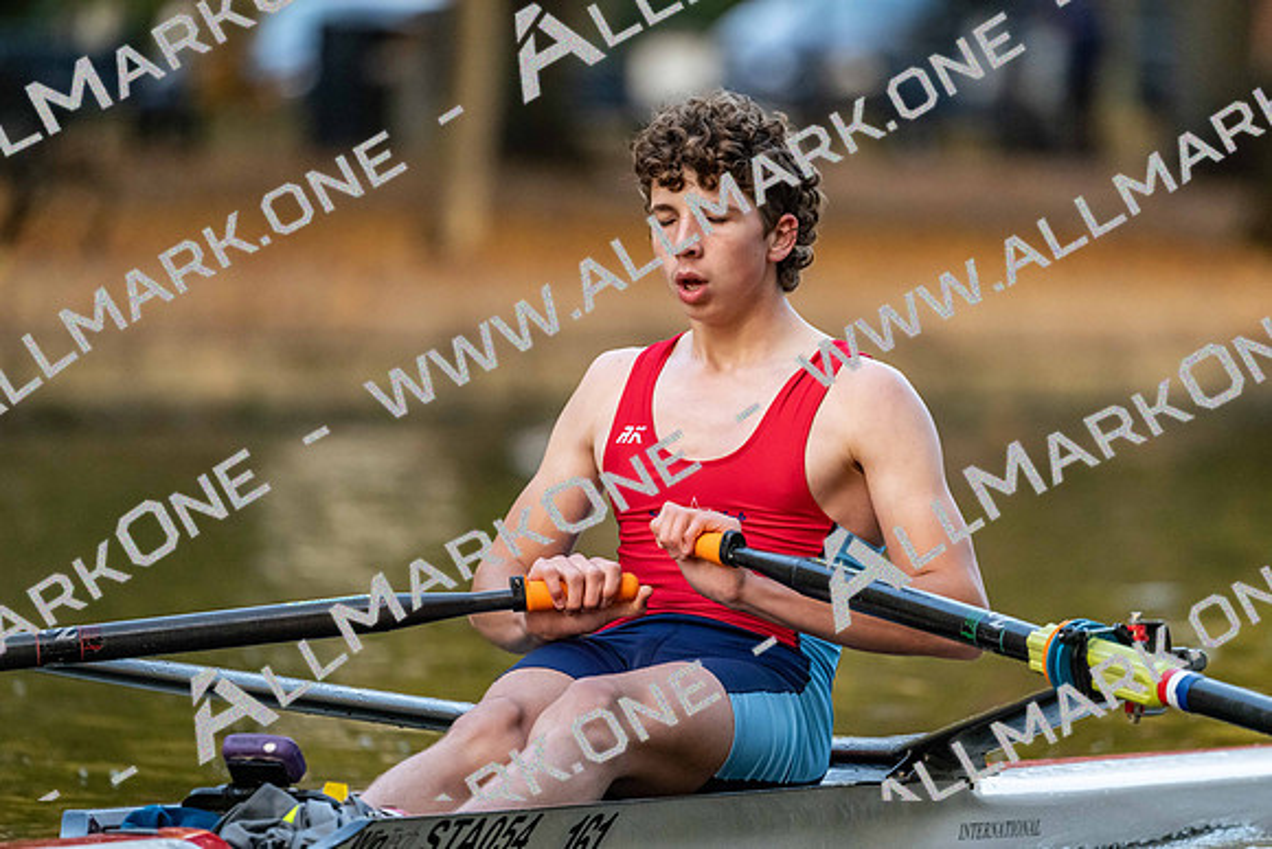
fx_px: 14136
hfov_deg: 5.2
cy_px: 424
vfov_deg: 3.4
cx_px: 636
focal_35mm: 400
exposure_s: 1/2500
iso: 5000
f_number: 4.5
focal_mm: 400
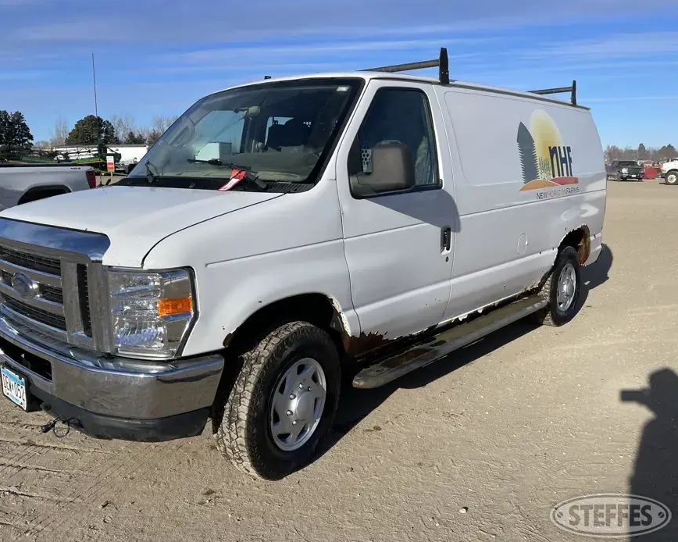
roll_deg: -0.2
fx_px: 542
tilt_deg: -9.9
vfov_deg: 53.2
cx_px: 313
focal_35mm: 27
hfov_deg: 64.0
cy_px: 266
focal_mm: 5.1
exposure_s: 1/4348
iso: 32
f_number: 1.6
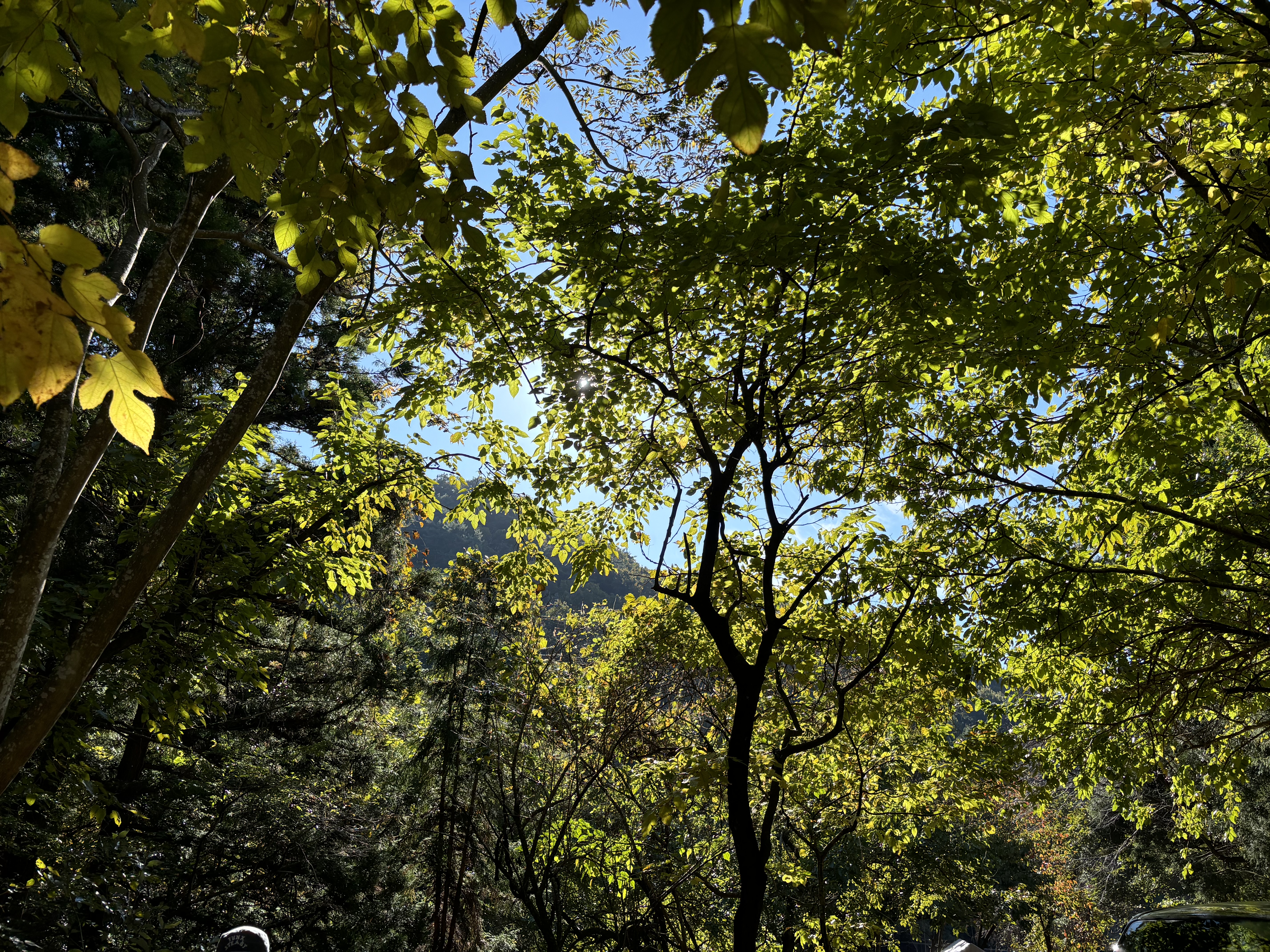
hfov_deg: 67.3
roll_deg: -0.3
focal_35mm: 26
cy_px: 476
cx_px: 635
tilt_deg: +23.5
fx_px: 954
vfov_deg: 53.1
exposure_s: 1/1007
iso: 50
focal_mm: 5.96
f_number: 1.6
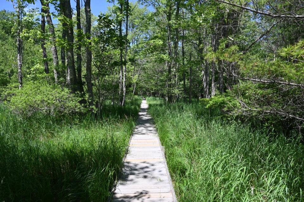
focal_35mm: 24
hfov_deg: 73.8
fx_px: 202
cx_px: 152
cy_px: 101
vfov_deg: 53.0
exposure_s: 1/250
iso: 100
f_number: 5.6
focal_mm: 24
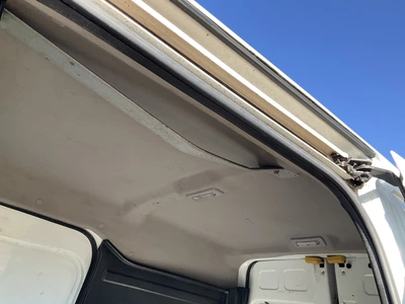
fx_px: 339
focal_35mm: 29
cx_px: 202
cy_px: 152
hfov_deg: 61.7
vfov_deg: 48.2
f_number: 1.8
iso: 25
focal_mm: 3
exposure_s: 1/312
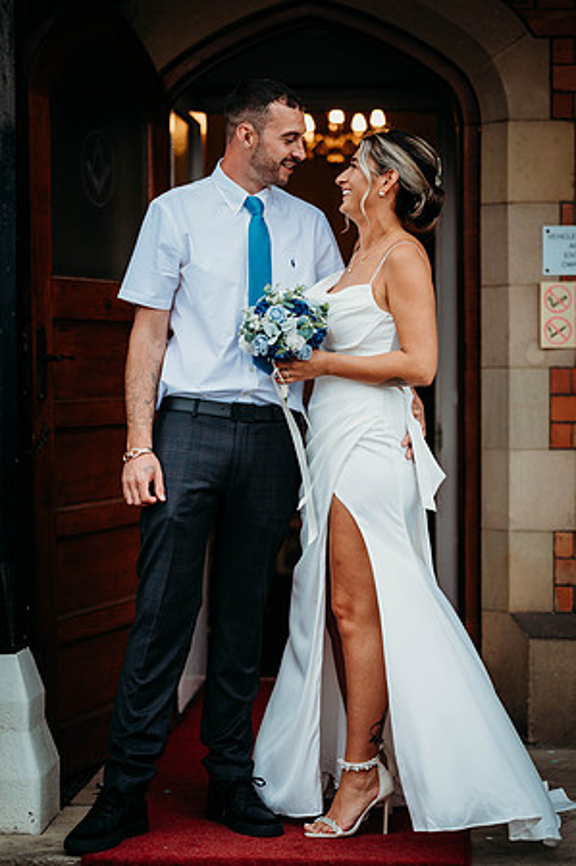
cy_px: 433
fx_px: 2045
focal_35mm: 85
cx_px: 288
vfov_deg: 23.9
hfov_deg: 16.0
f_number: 2
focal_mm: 85
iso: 110
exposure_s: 1/200
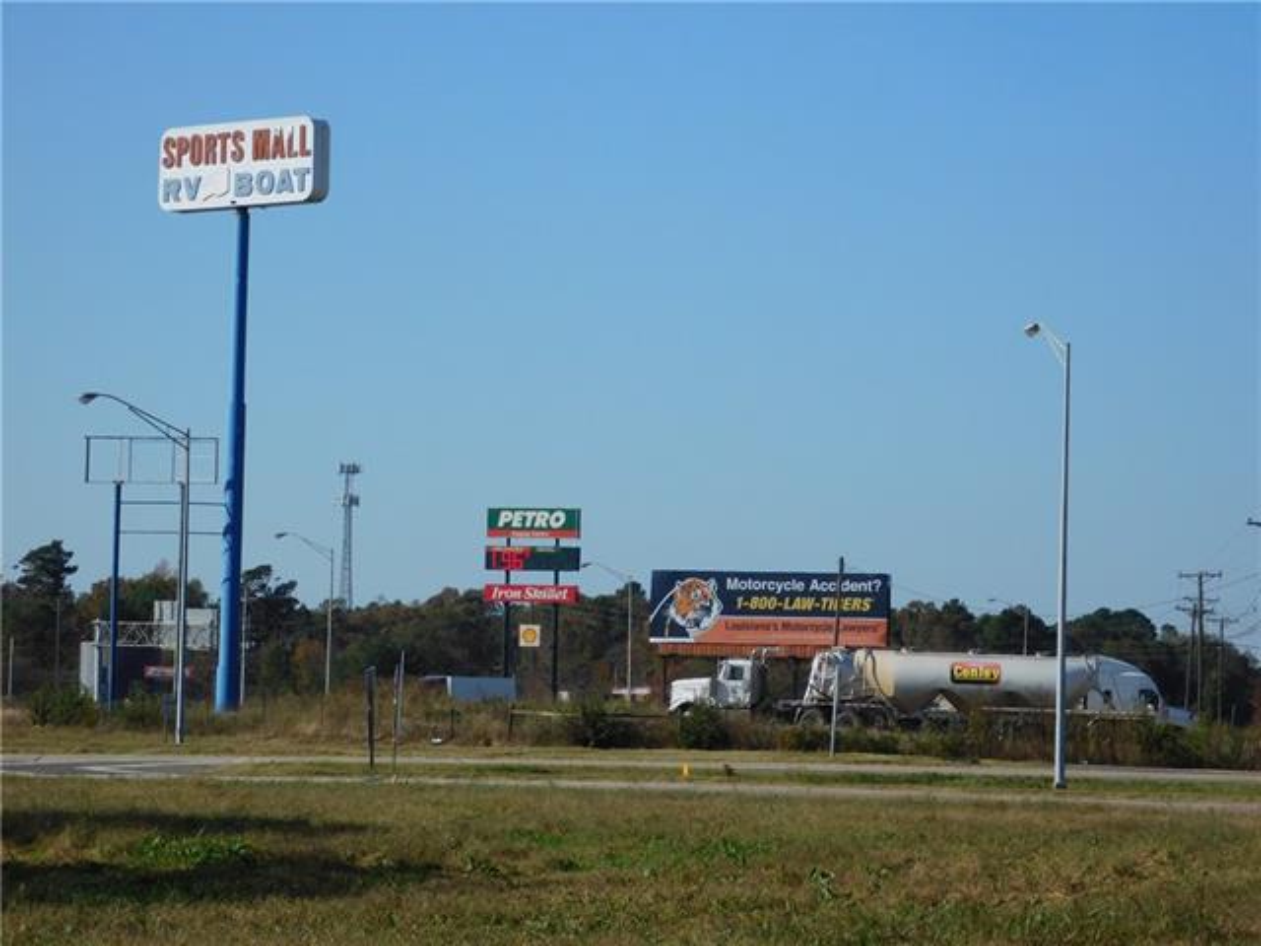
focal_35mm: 134
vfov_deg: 11.1
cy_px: 473
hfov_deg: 14.7
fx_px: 4881
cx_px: 630
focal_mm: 23.7
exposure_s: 1/1250
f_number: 5
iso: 125
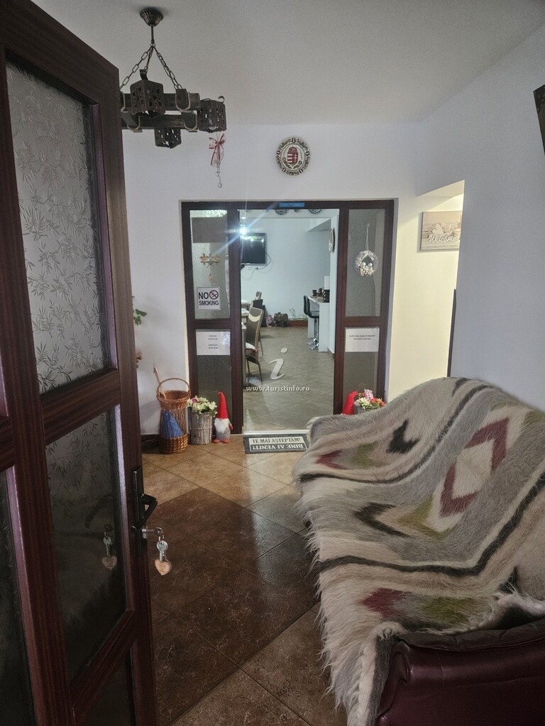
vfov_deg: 73.9
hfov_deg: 58.9
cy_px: 363
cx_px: 272
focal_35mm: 23
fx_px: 483
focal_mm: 5.4
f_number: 1.8
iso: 640
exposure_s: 1/50
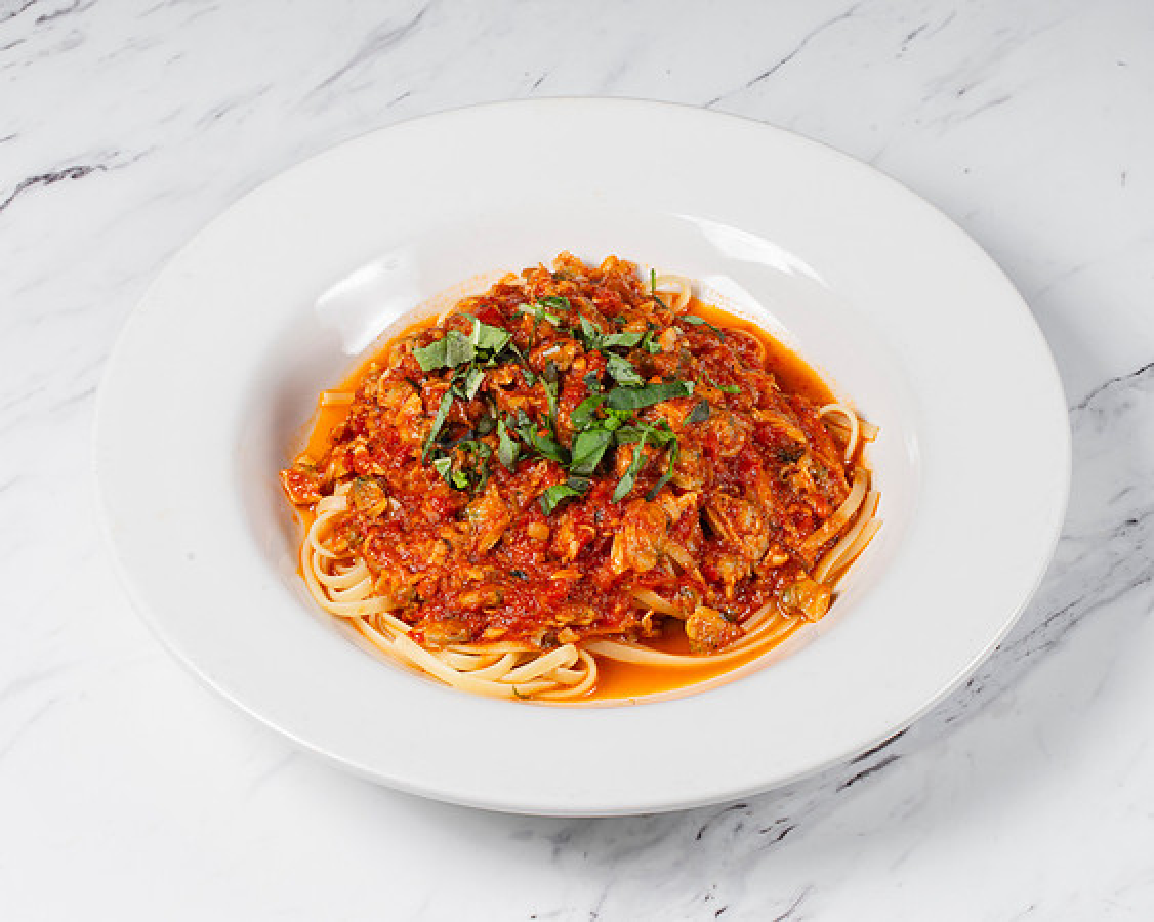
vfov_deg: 21.3
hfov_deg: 26.4
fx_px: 2458
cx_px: 586
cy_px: 468
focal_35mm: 72
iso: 200
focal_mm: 50
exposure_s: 1/250
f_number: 13
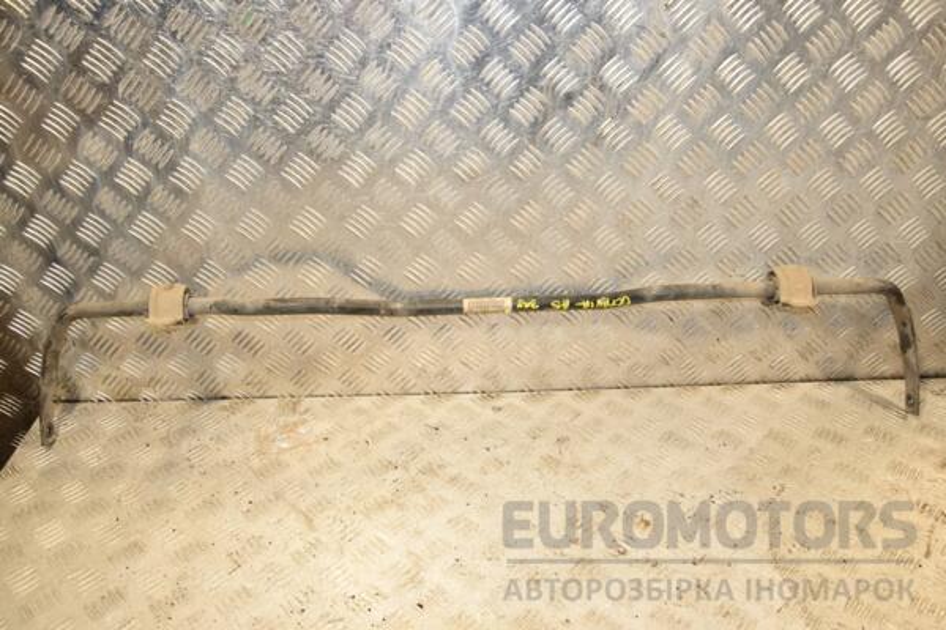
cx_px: 473
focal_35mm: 32
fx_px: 828
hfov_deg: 59.5
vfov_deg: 41.7
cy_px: 315
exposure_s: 1/200
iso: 800
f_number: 8
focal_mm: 21
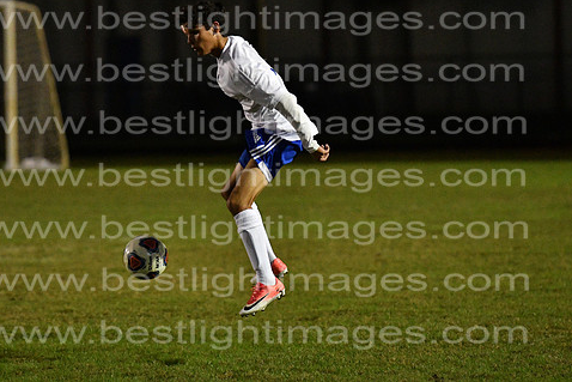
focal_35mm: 337
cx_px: 257
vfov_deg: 4.1
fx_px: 5350
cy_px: 151
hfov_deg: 6.1
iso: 6400
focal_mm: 185
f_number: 4
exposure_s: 1/1000
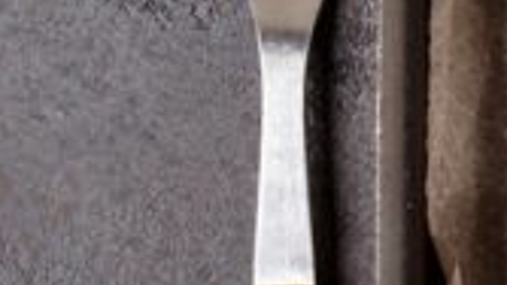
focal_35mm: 327
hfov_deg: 6.5
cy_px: 188
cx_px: 880
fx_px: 4397
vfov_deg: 3.7
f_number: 11
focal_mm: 50
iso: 100
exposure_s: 1/125
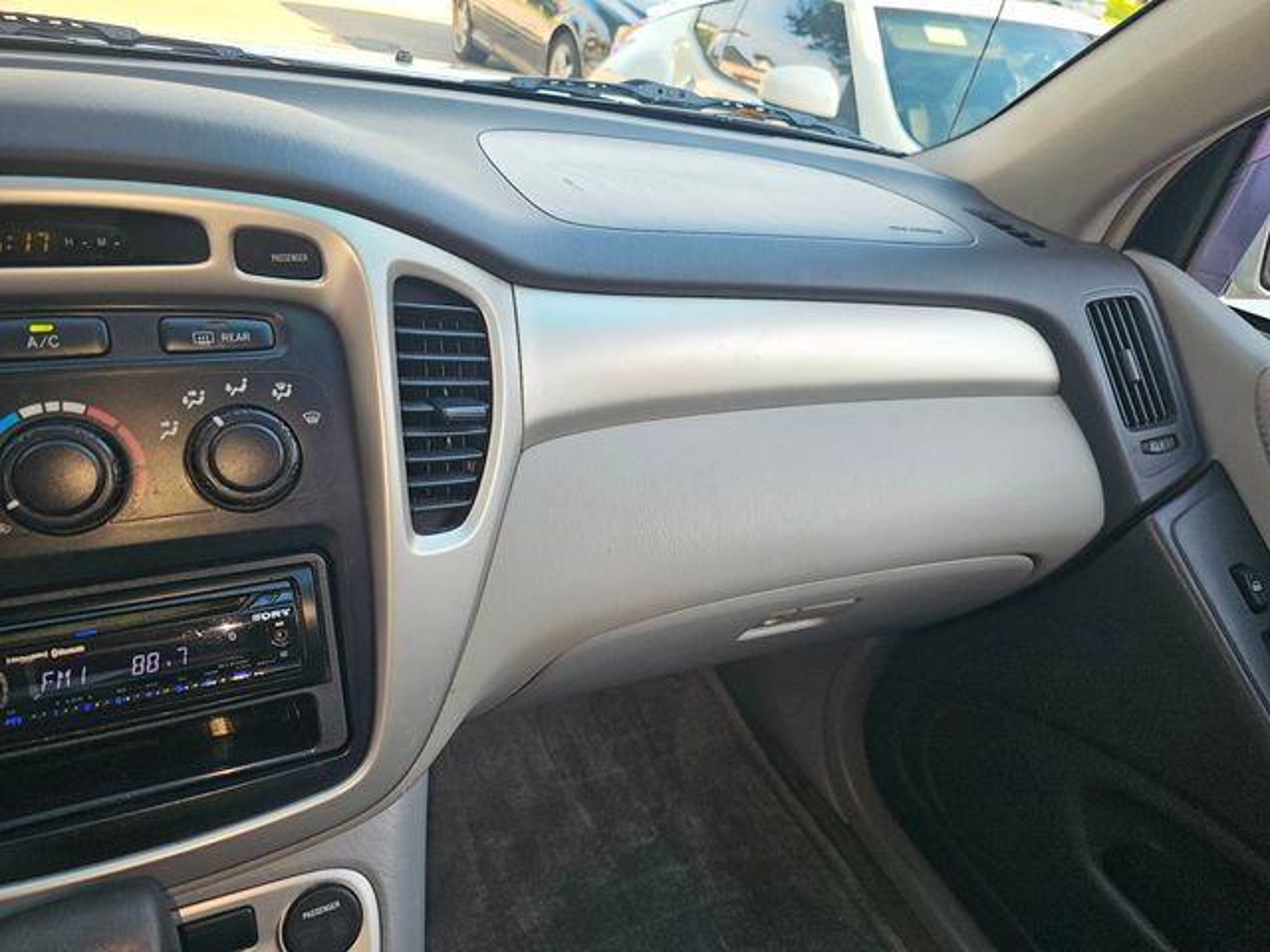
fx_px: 844
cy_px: 476
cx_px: 635
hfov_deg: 73.9
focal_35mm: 23
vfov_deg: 58.9
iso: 16
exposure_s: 1/60
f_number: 1.7
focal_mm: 6.3
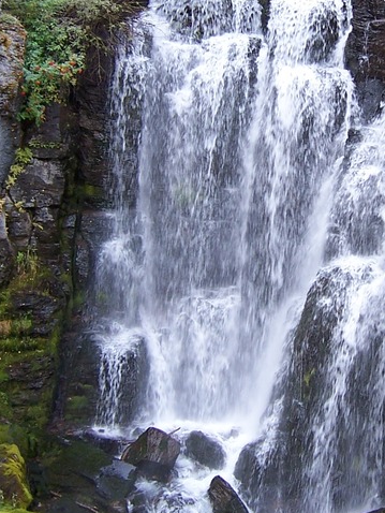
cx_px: 325
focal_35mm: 69
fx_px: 1022
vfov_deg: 27.9
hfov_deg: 21.0
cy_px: 152
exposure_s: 1/60
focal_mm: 5.5
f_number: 3.4
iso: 80
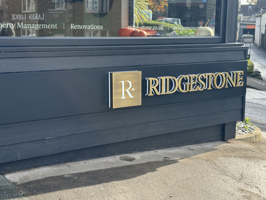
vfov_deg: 26.6
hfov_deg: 34.9
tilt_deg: -9.3
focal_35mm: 55
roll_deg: -0.8
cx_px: 133
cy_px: 103
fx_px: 423
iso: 64
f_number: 1.78
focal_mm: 6.76
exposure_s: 1/876
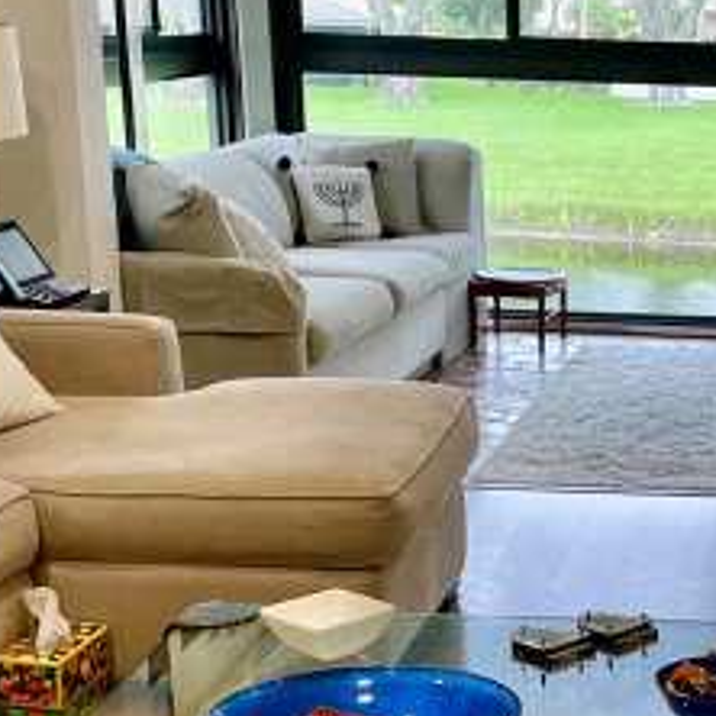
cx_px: 829
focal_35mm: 83
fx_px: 1942
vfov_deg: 20.7
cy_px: 564
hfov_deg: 19.8
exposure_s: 1/120
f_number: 1.6
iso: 80
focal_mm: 4.2
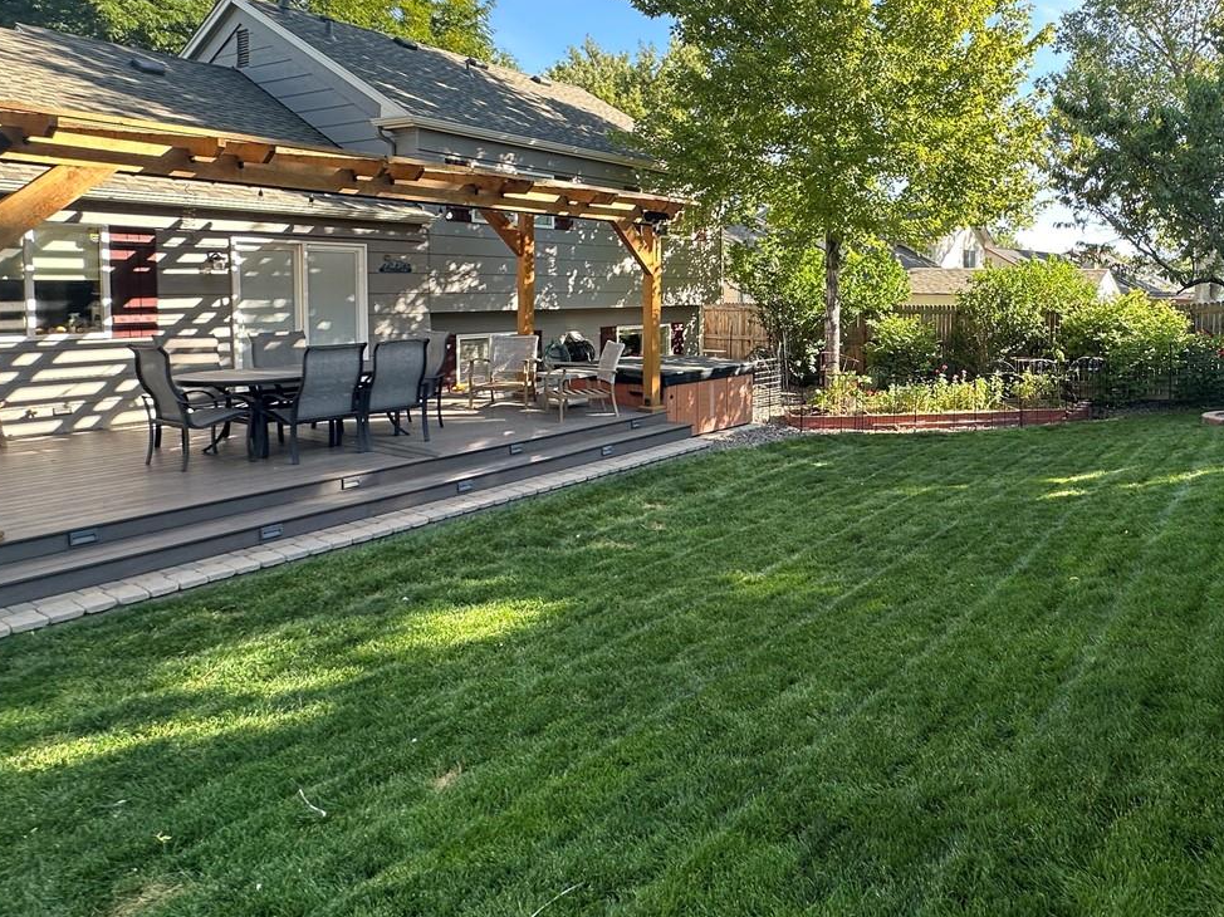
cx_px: 887
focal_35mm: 23
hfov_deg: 70.0
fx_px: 813
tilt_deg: -3.1
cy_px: 324
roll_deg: -1.1
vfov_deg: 57.9
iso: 40
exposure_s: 1/191
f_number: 2.2
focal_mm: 2.22
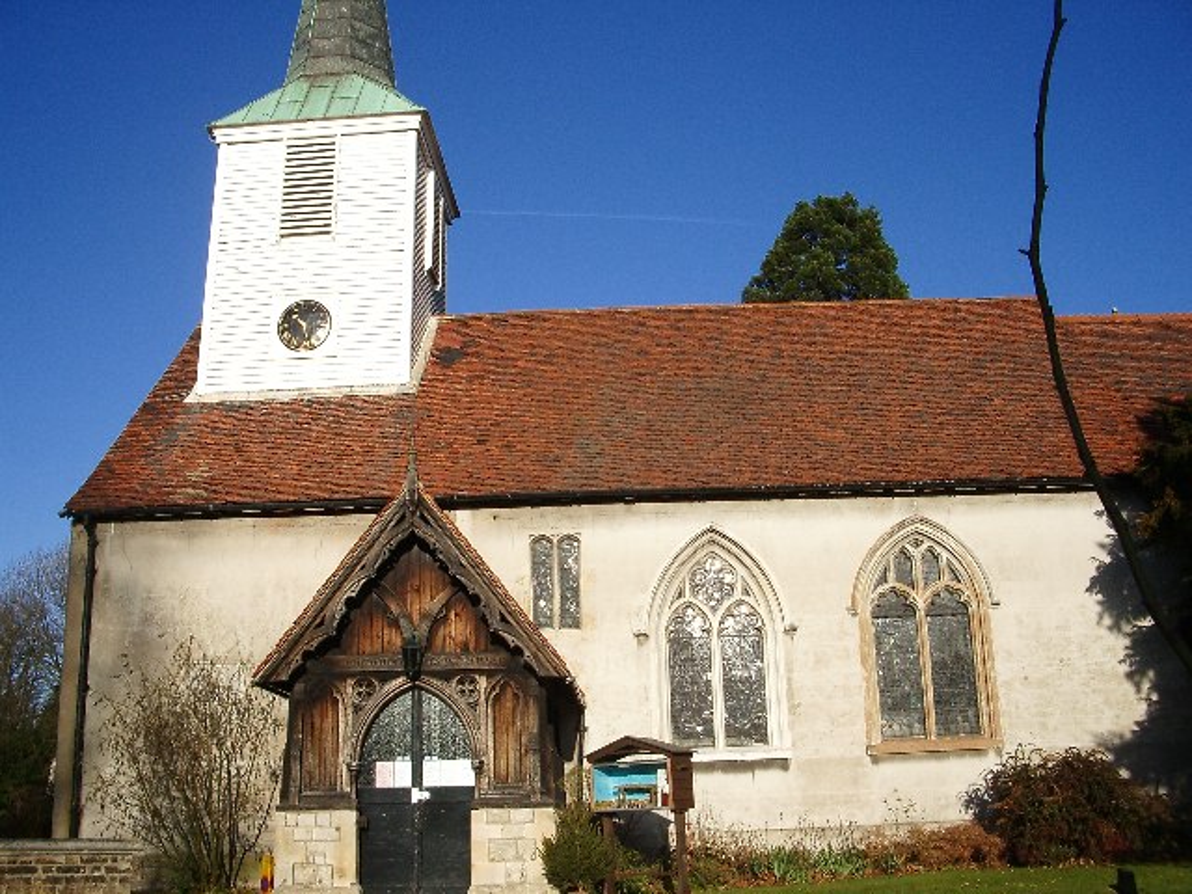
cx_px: 596
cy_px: 447
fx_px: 1205
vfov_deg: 40.7
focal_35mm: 35
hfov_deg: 52.6
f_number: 4.3
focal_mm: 5.8
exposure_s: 1/640
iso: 80
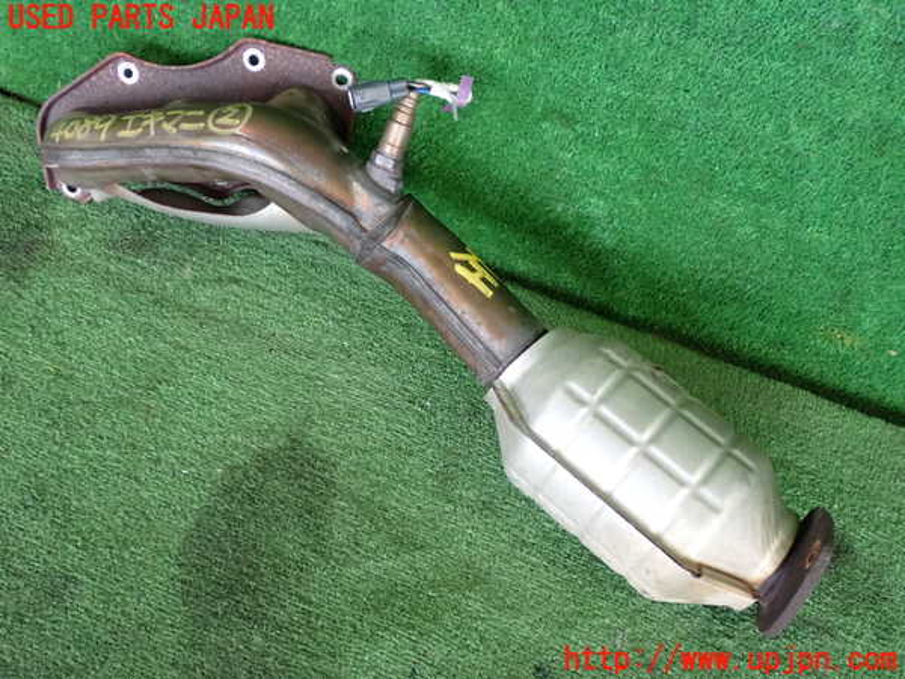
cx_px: 452
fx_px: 1072
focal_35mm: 41
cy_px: 340
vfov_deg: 35.1
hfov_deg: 45.8
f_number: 2.8
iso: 1250
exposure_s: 1/125
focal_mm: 7.31
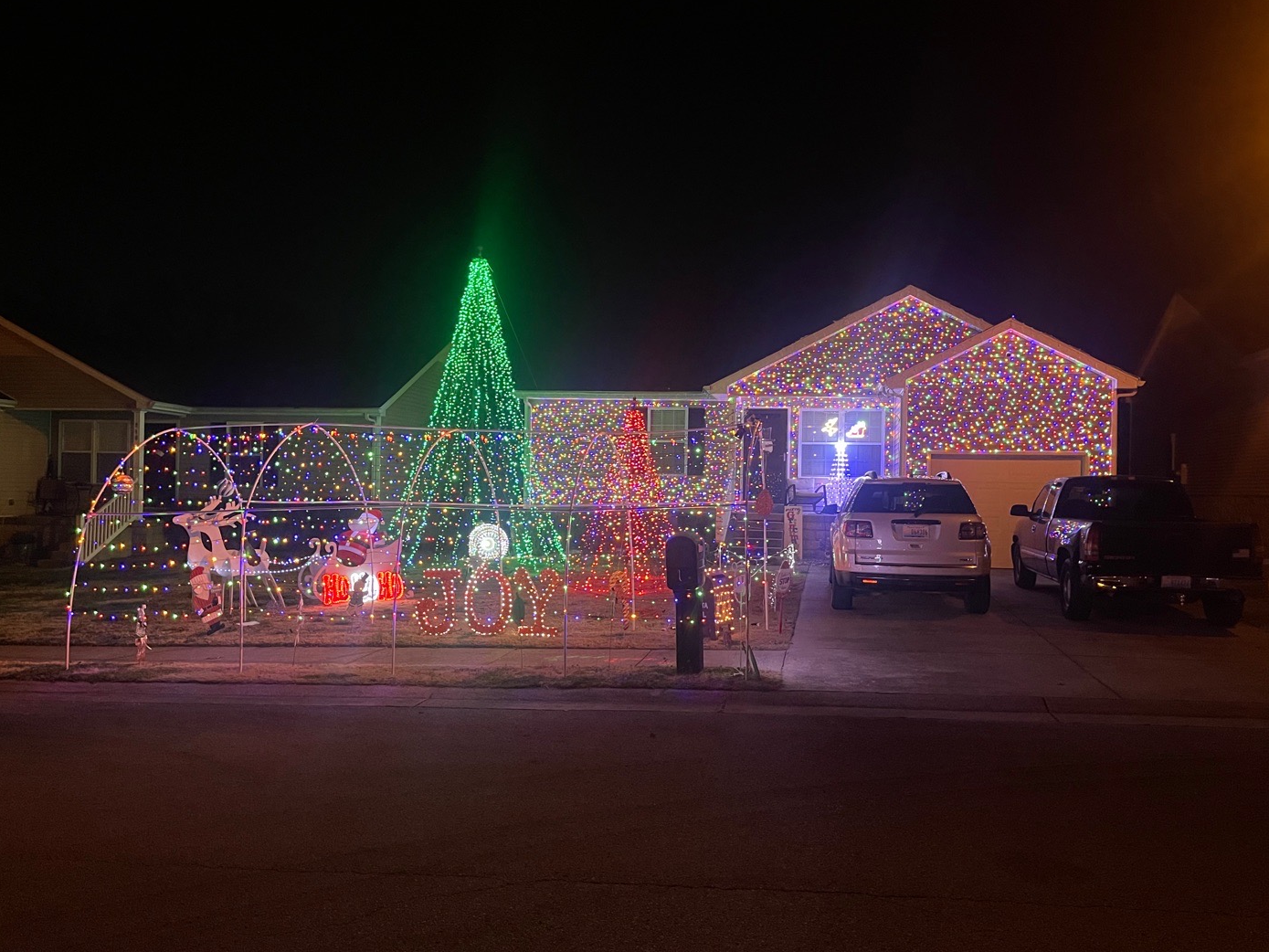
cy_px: 487
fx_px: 990
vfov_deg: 51.4
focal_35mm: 27
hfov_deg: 65.2
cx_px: 682
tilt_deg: -1.0
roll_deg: -0.9
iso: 500
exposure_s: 1/30
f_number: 1.6
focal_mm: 5.1
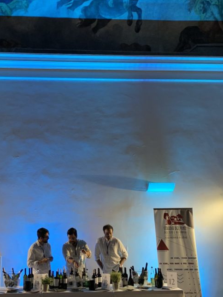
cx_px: 72
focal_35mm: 43
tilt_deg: +21.2
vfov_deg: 43.0
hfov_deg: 33.3
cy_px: 91
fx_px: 369
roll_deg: +0.3
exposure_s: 1/50
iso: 125
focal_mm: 4.25
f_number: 1.8
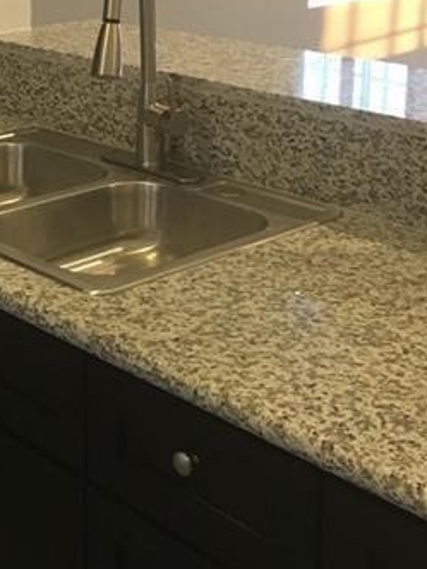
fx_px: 1102
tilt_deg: -13.1
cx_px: 74
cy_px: 175
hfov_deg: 21.6
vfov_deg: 28.7
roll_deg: +0.1
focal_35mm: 67
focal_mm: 4.15
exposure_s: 1/30
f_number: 2.2
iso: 200
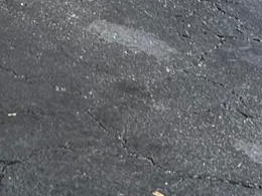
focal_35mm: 160
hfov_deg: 12.1
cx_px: -40
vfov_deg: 8.2
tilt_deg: -3.4
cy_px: -344
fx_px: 1211
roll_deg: +0.1
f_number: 1.5
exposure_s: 1/241
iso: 40
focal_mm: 5.7
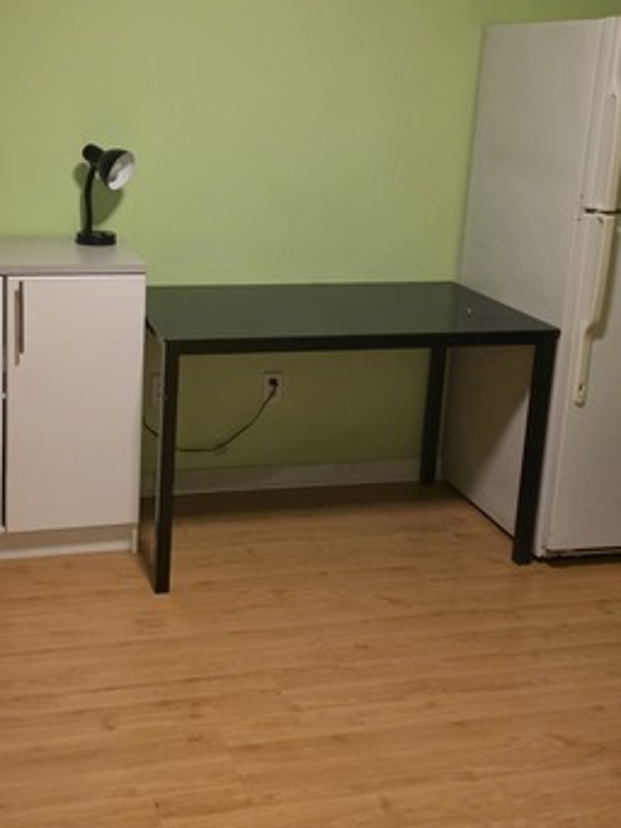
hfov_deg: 32.0
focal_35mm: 45
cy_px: 300
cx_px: 218
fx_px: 1076
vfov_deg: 41.7
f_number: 1.7
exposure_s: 1/120
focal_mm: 6.3
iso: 1250
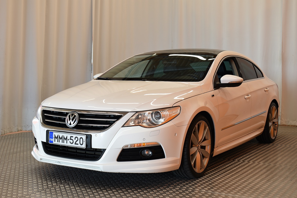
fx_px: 421
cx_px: 148
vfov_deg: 26.5
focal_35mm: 51
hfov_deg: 38.9
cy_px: 99
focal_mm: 34
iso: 100
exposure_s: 1/15
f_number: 6.7
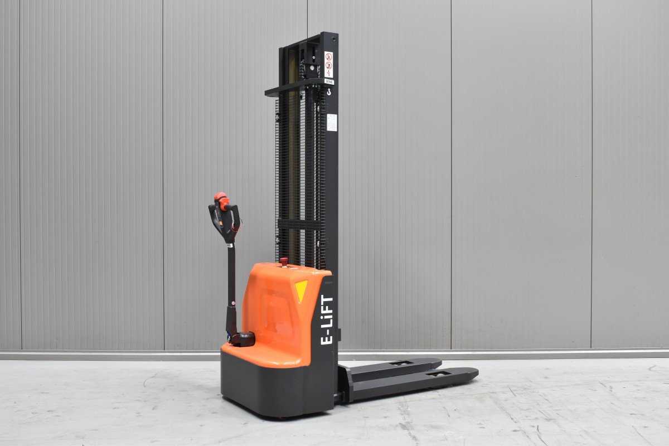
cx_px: 334
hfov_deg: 49.6
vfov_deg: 34.2
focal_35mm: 39
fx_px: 725
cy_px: 223
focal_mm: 26
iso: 1250
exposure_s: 1/15
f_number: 7.1
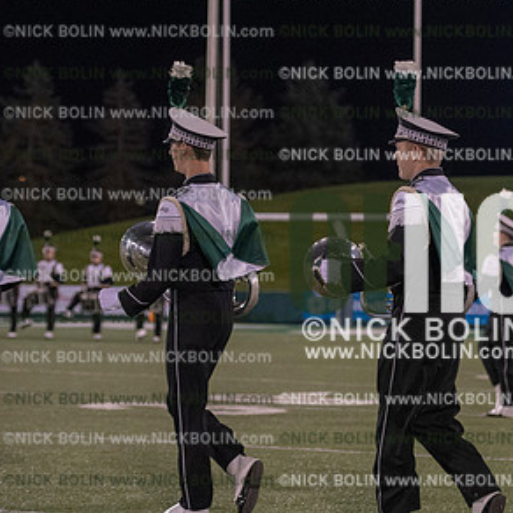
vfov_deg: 12.9
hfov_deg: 12.9
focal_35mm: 135
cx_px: 413
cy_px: 277
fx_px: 2263
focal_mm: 80
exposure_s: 1/1250
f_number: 3.2
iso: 5000
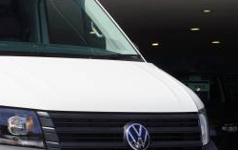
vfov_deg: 8.6
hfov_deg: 13.4
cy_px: 99
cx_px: -43
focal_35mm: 152
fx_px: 989
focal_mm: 39
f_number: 9
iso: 100
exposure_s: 1/160
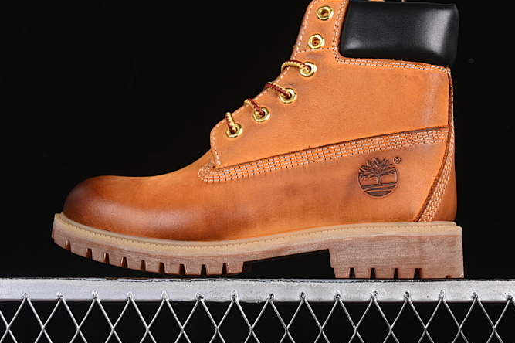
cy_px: 153
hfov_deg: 22.6
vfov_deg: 15.2
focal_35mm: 90
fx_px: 1287
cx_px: 272
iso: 160
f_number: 7.1
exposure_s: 1/60
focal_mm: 50
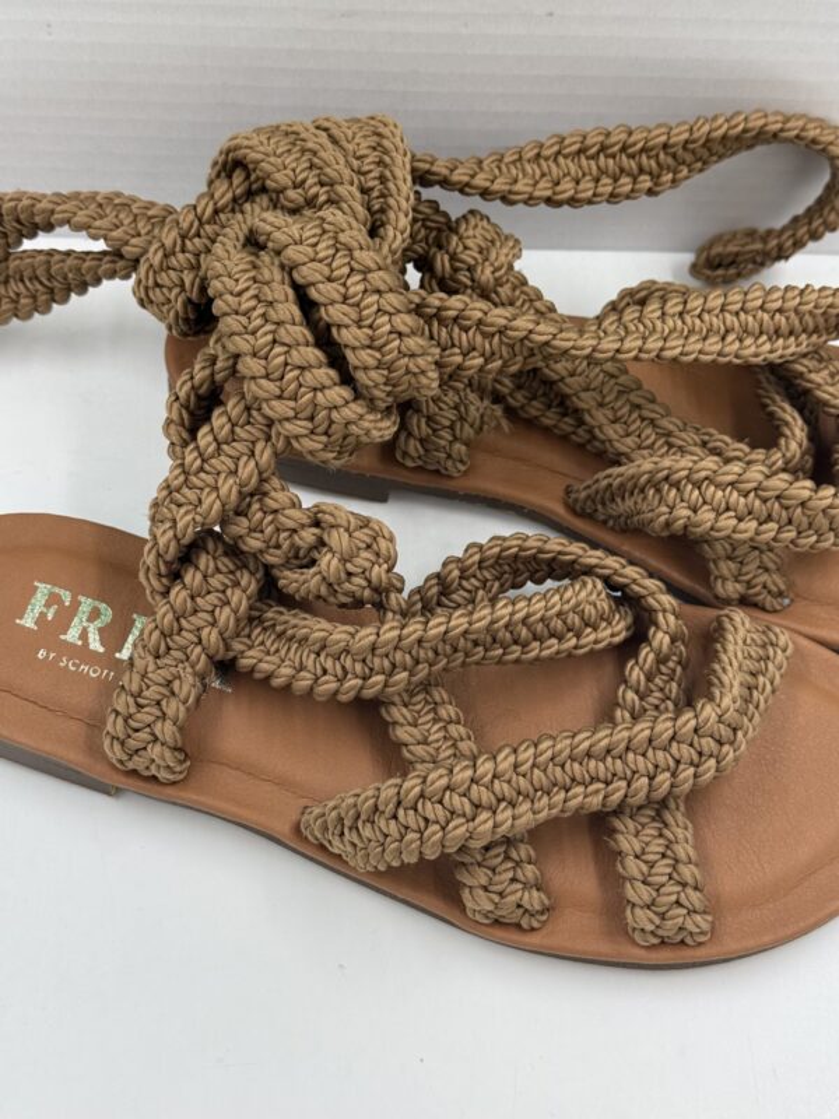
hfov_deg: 30.3
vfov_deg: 39.7
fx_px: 1551
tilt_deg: -58.9
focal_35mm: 48
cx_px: 420
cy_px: 560
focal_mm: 6.76
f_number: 1.78
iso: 100
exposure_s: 1/432
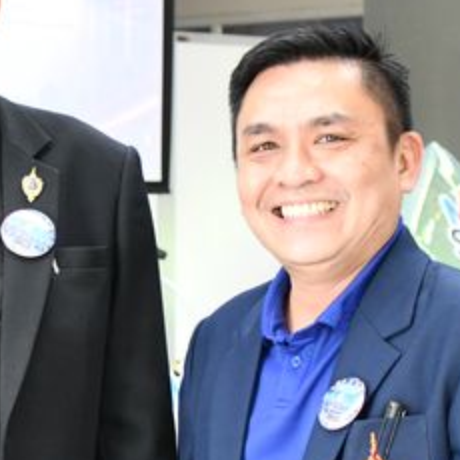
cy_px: 371
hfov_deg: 8.8
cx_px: -54
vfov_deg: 8.9
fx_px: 2962
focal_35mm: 197
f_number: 4.2
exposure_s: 1/125
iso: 2000
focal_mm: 35
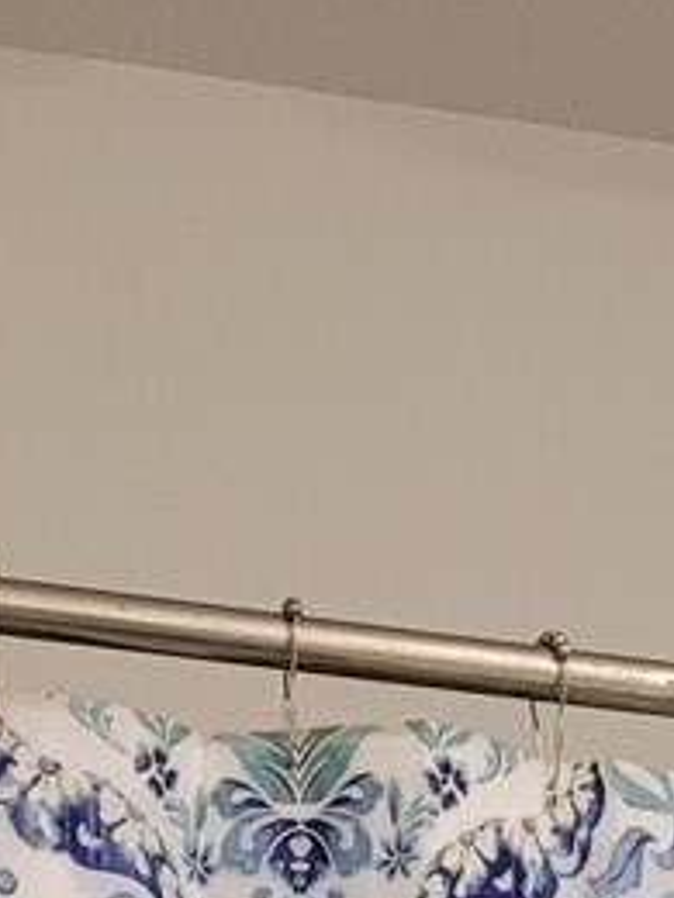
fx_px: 4154
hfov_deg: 9.2
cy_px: 2532
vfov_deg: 9.9
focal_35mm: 160
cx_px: 816
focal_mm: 5.4
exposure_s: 1/60
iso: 200
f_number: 1.8
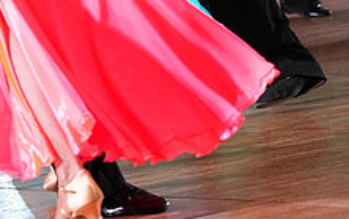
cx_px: 57
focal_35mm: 290
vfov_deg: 4.5
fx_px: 2760
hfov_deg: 7.2
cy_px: -165
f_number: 5
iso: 6400
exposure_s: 1/400
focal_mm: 109
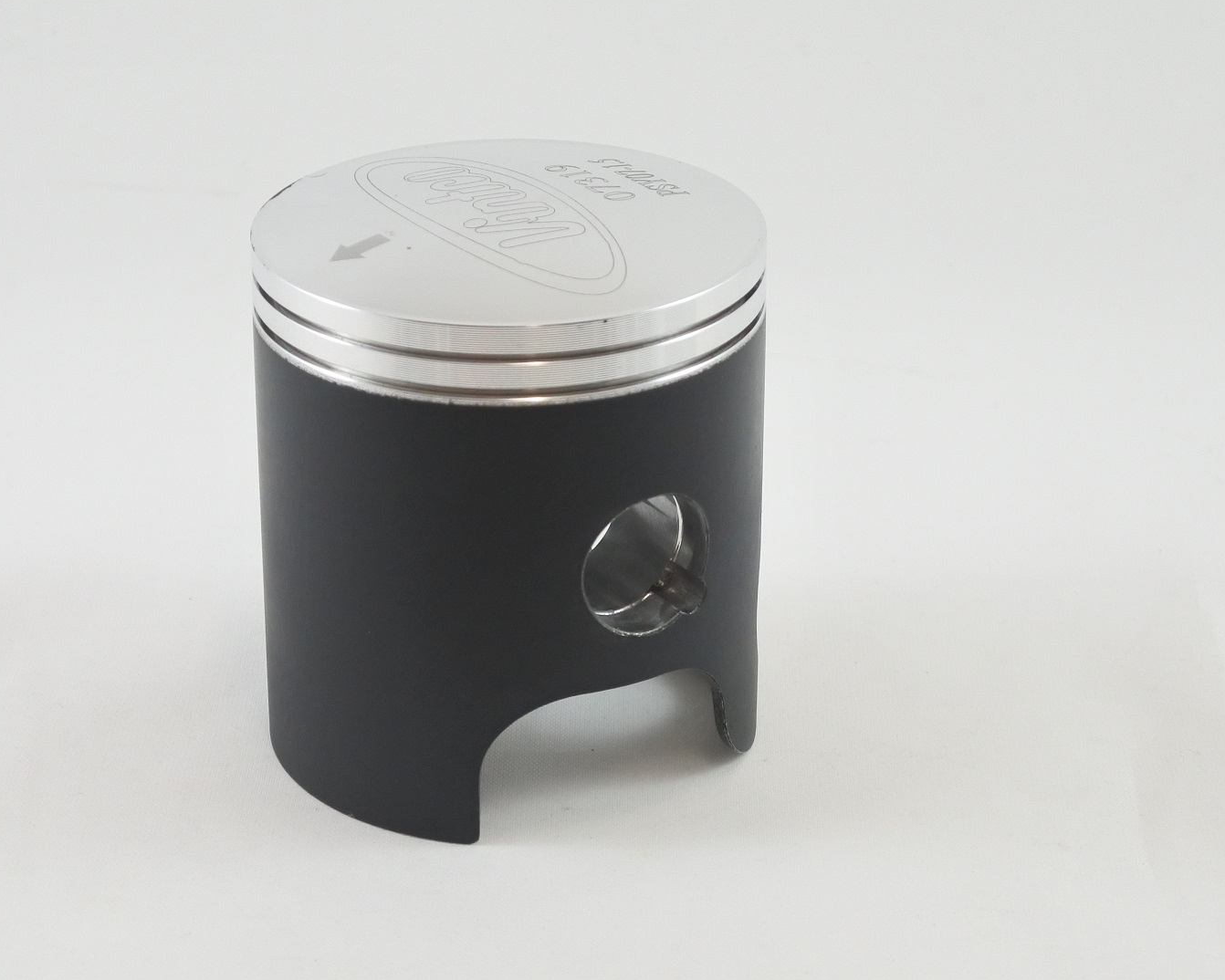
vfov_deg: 27.6
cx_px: 506
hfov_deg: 34.1
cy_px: 488
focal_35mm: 55
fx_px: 1994
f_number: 4.5
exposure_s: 1/125
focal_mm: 18
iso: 400
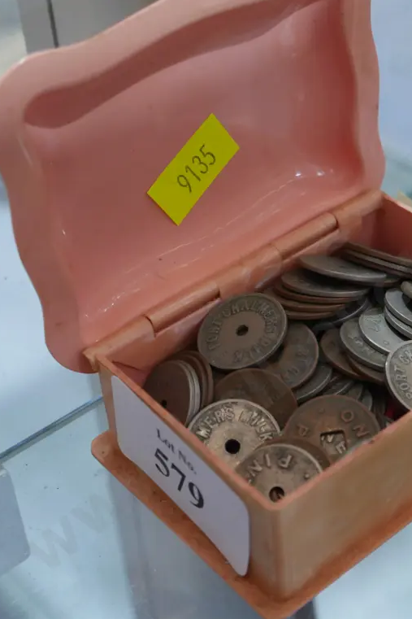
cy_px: 311
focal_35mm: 70
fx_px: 1202
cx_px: 365
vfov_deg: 28.8
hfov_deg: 19.1
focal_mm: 25
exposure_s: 1/60
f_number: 5.3
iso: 1250
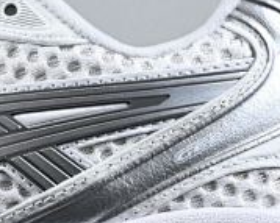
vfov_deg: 5.7
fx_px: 2237
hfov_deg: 7.1
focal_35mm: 270
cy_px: 73
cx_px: -105
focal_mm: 43
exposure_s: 1/125
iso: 500
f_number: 6
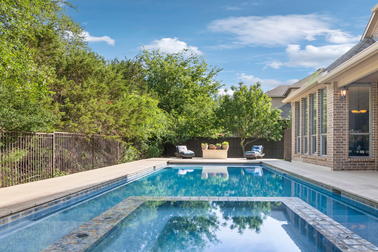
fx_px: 273
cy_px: 143
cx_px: 217
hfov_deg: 69.0
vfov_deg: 49.4
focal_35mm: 26
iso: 100
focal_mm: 14
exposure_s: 1/320
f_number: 8
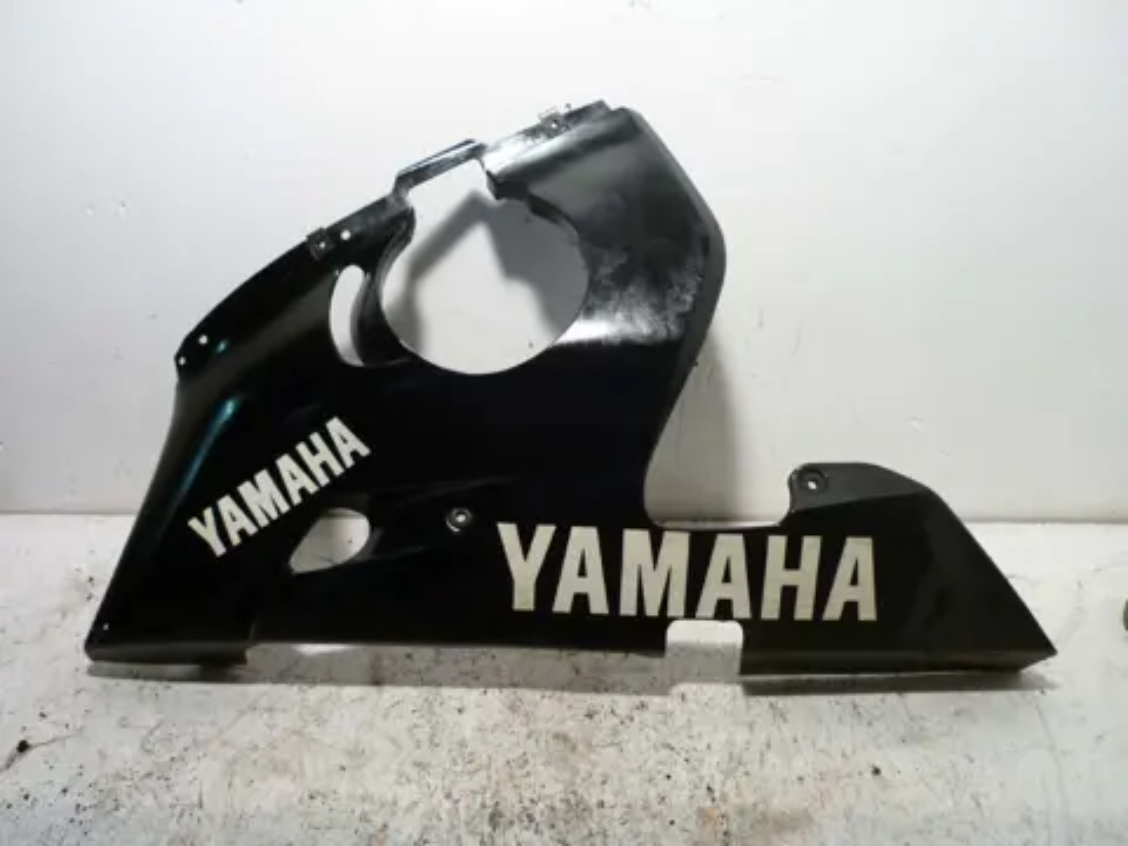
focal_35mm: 33
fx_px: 1075
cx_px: 564
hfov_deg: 55.4
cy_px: 423
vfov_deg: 42.9
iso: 125
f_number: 2.8
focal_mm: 5.5
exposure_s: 1/30
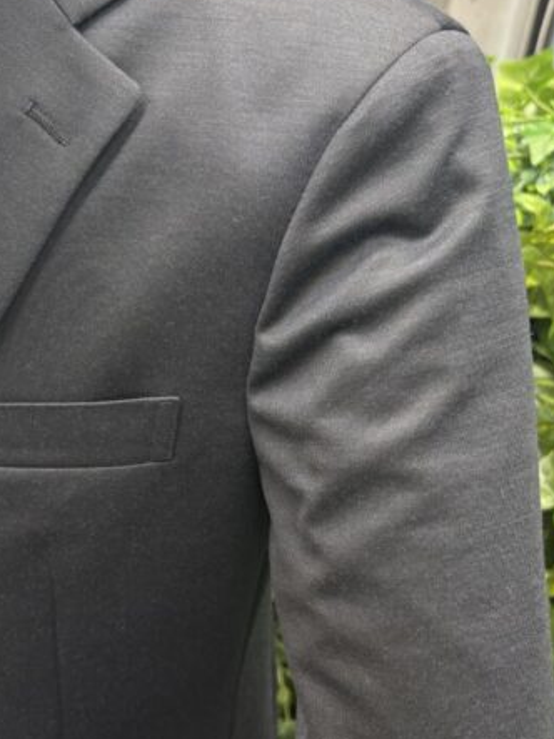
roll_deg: +0.0
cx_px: 43
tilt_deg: -31.7
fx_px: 1003
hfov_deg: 29.4
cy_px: 315
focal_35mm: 47
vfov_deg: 40.3
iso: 125
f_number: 1.6
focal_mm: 5.96
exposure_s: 1/100
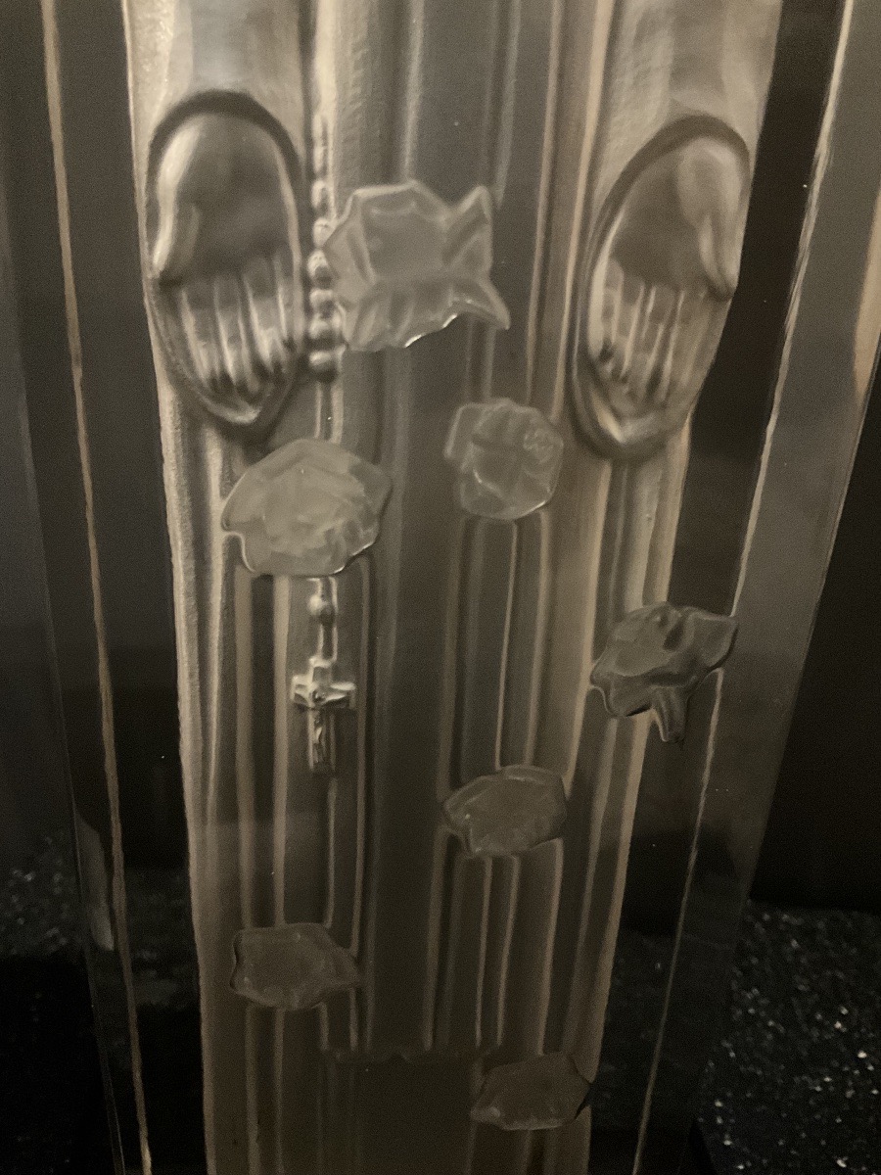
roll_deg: -0.9
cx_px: 440
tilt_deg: -23.5
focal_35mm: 29
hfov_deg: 48.2
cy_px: 588
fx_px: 984
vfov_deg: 61.7
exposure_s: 1/17
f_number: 1.8
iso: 640
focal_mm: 3
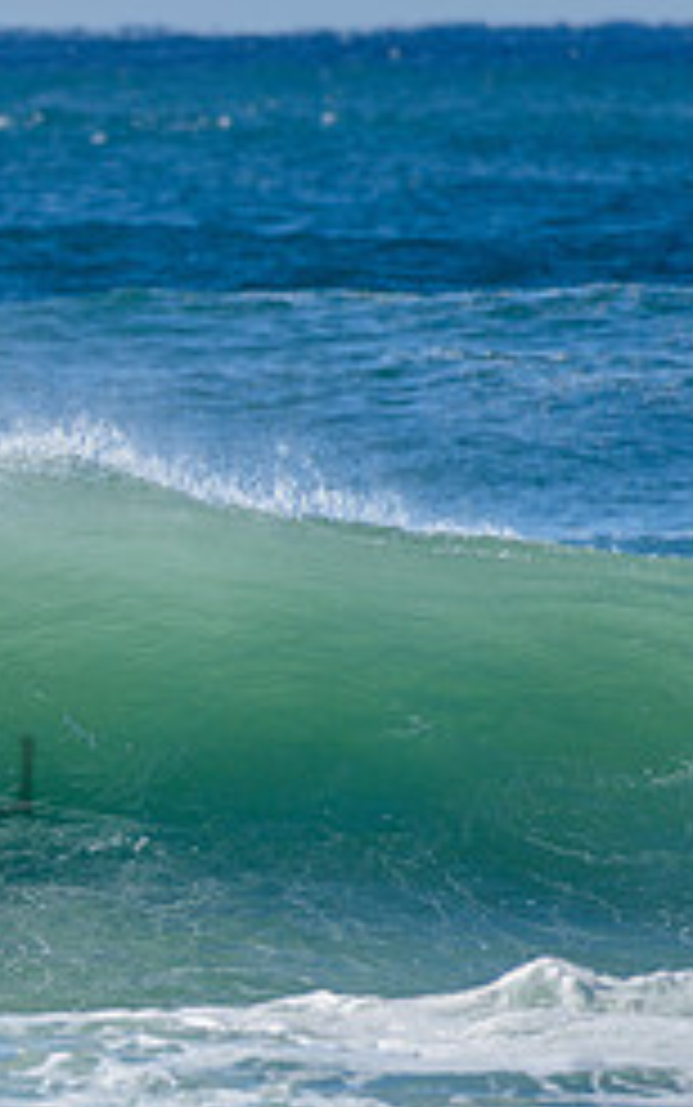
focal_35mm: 1233
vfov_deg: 1.7
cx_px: -425
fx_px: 37216
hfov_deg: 1.1
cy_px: 713
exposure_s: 1/2000
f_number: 5.6
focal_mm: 500
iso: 160
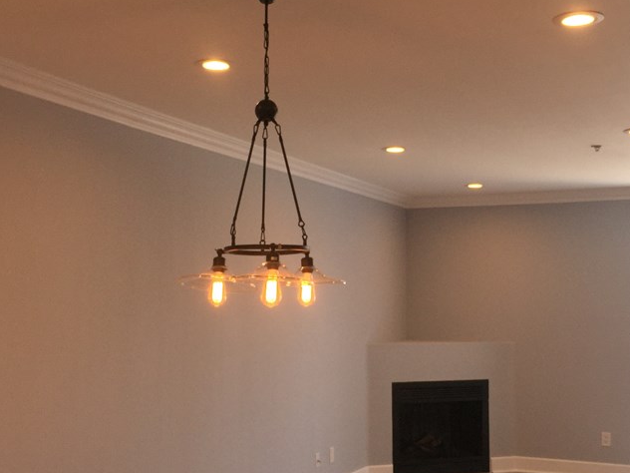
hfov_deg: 40.4
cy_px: 289
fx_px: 855
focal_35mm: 47
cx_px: 334
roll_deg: -1.1
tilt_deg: +2.4
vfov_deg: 30.8
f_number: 2.2
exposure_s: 1/135
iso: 32
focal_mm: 4.15
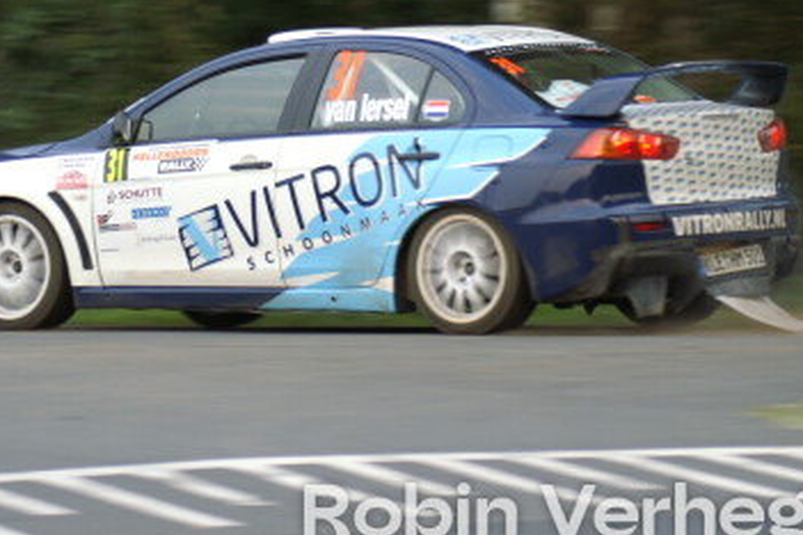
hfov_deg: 6.0
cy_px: 152
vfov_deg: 4.0
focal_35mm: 346
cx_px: 329
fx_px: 7714
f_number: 5.6
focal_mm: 135
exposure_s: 1/80
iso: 400
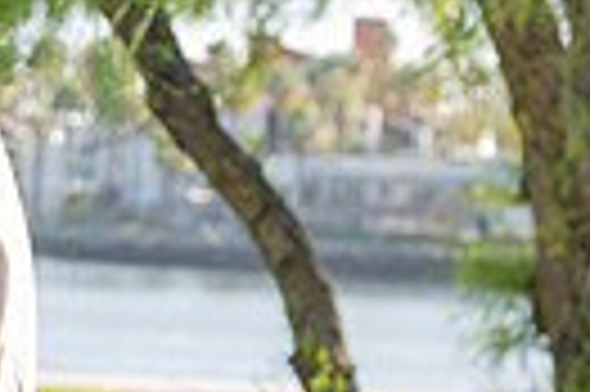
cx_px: -500
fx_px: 3879
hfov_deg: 8.3
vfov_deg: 5.8
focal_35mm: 237
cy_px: 463
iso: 100
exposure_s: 1/200
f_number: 4
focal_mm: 46
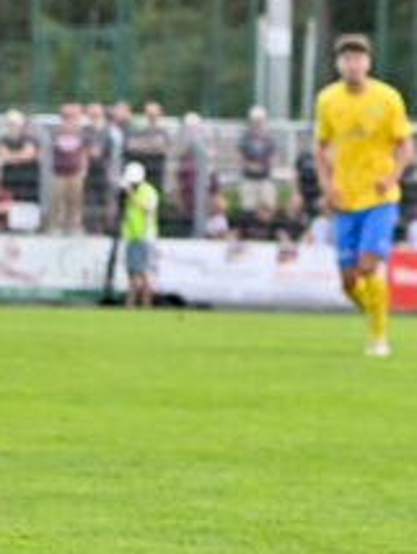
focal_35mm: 460
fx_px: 7374
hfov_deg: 3.2
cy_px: 120
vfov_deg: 4.3
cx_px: 1254
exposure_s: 1/2000
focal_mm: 100
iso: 1100
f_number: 4.8
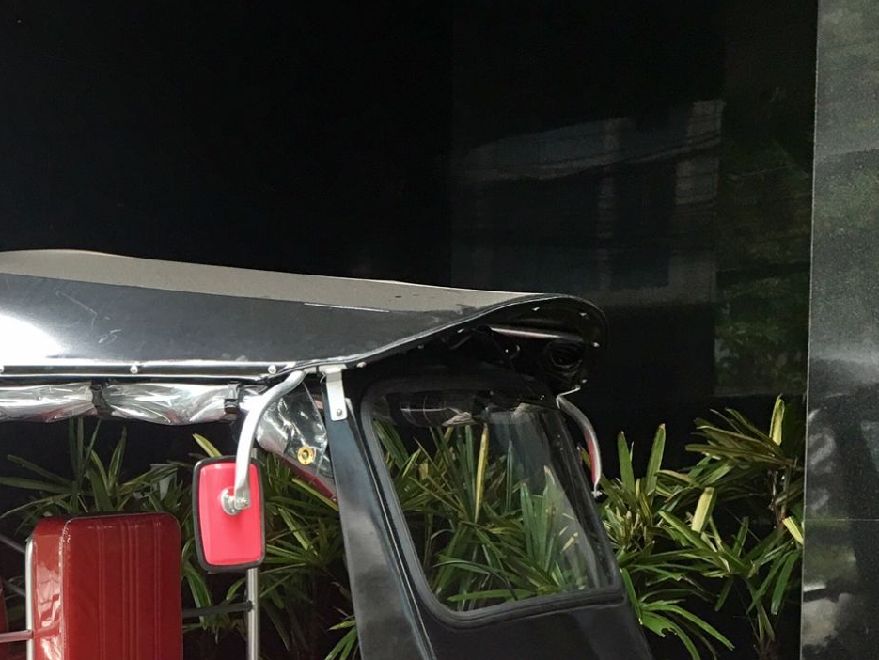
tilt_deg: -4.8
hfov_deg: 29.6
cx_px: 56
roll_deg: +1.1
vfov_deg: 22.8
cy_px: 641
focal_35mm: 62
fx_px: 1575
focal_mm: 4.15
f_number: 2.2
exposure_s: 1/33
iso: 40
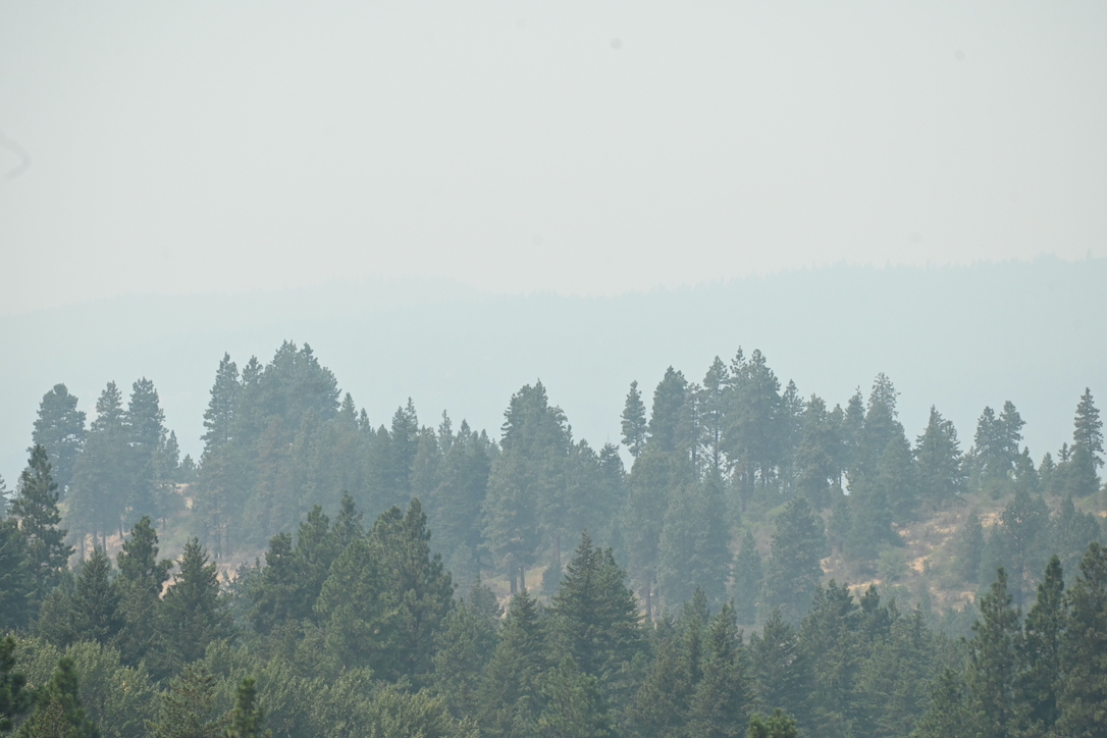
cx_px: 554
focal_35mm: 300
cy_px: 369
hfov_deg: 6.9
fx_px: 9224
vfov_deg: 4.6
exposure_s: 1/3200
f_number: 9
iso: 1100
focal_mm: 300
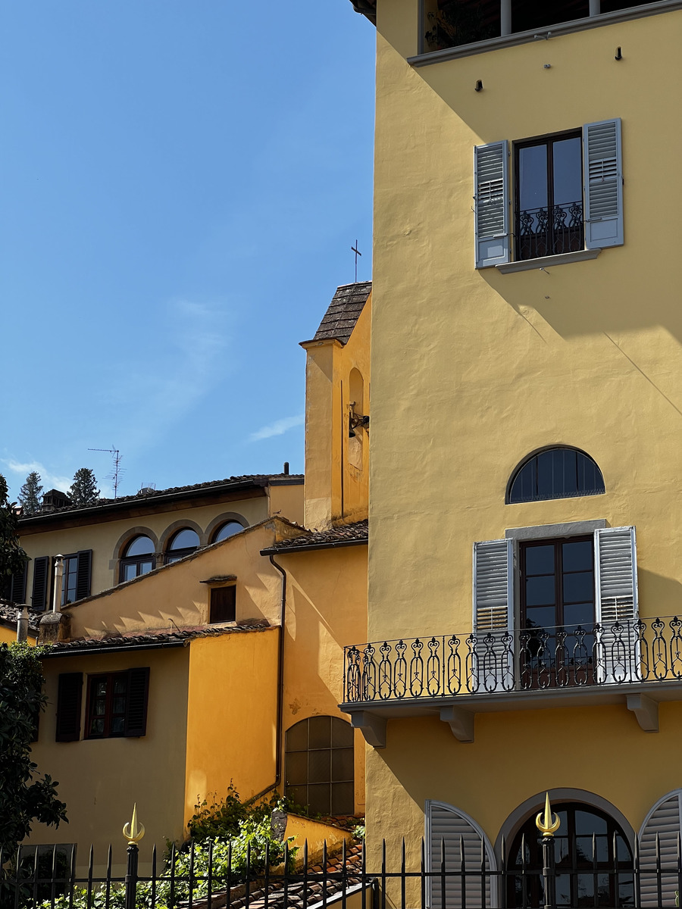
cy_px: 454
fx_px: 2023
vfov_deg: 25.3
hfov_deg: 19.1
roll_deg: -0.6
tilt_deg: +17.6
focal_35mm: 77
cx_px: 341
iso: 32
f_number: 2.8
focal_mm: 9
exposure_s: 1/630
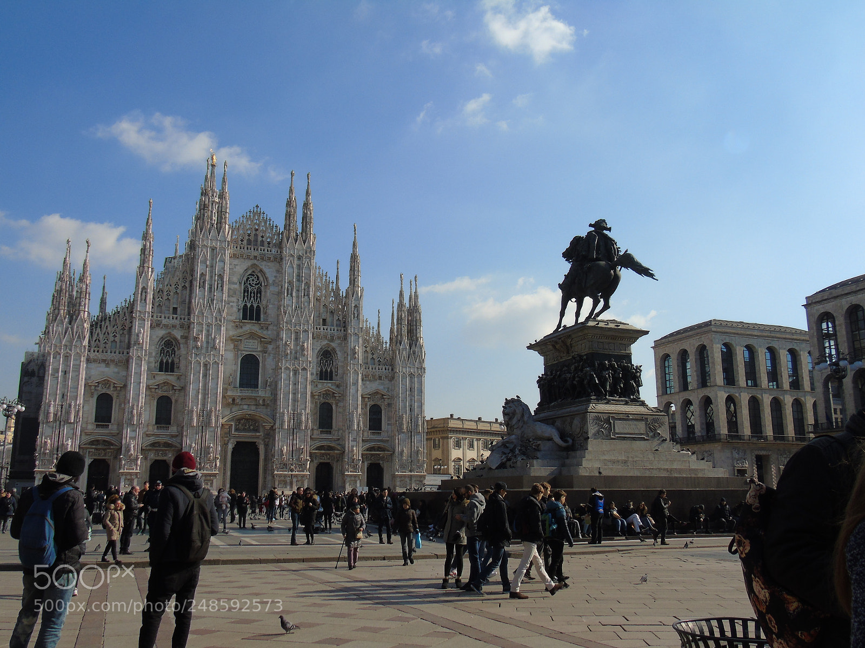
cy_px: 324
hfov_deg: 61.7
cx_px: 432
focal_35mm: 29
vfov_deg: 48.2
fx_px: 725
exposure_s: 1/1000
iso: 80
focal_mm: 5.2
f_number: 3.6
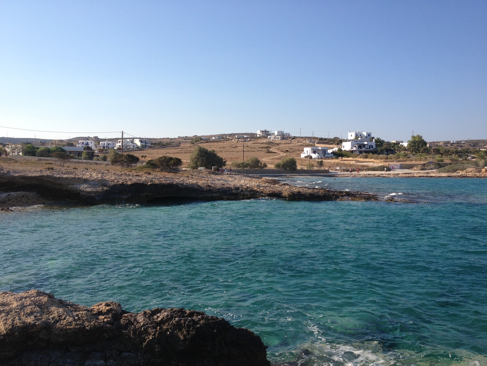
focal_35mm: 35
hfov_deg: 52.6
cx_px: 244
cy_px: 183
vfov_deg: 40.7
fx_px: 492
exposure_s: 1/1416
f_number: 2.4
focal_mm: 4.28
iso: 50
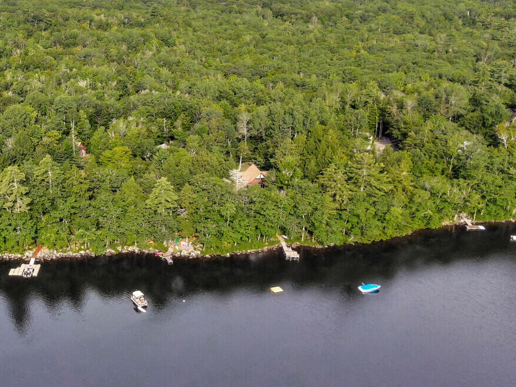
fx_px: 656
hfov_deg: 41.4
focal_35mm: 44
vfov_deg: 32.7
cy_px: 142
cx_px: 117
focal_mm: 4.5
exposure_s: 1/320
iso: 200
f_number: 2.8
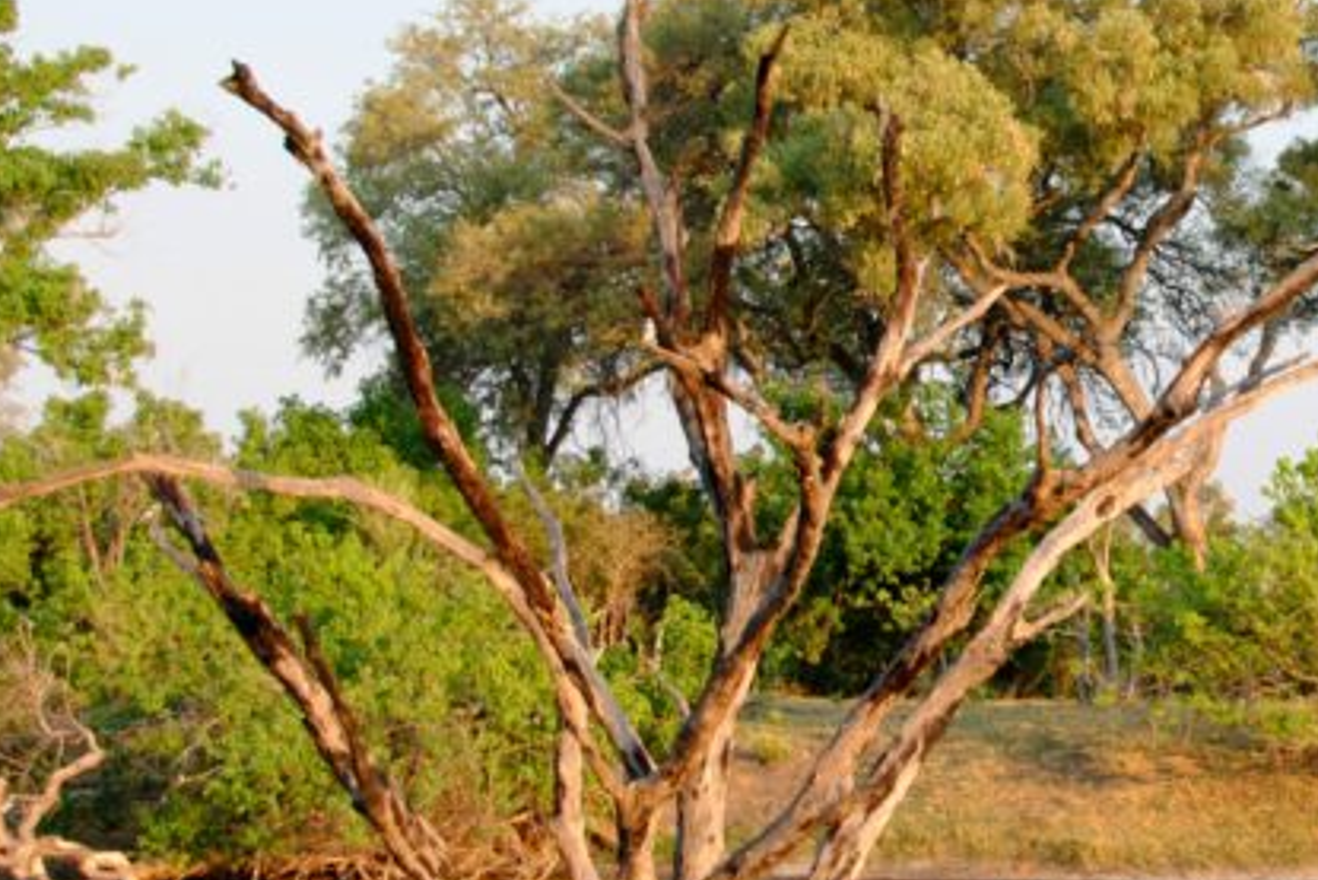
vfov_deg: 12.4
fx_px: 4065
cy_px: 437
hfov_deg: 18.1
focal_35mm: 111
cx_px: 1197
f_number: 7.1
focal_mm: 30
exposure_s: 1/200
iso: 200
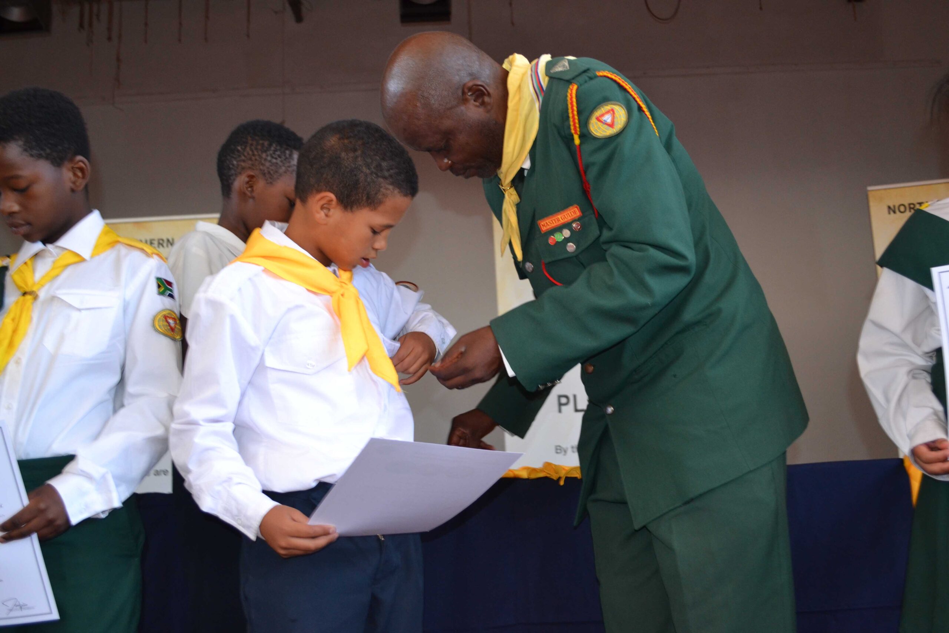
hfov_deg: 49.6
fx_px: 1028
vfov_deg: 34.2
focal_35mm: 39
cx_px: 474
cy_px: 316
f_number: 4.2
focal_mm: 26
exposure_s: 1/60
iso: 800
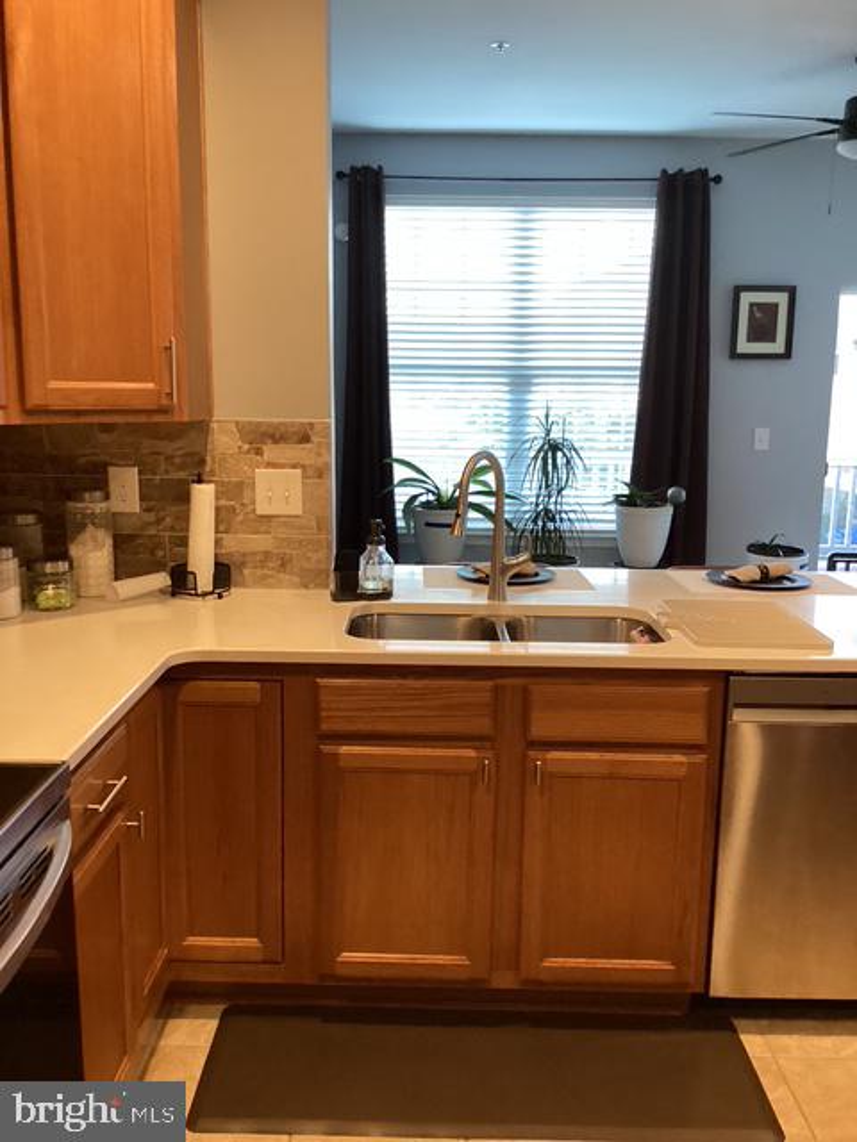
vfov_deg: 58.4
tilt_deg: -10.8
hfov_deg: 45.4
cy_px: 571
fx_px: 1023
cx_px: 428
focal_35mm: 31
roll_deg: -2.9
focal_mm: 3.3
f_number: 2.4
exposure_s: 1/60
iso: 250
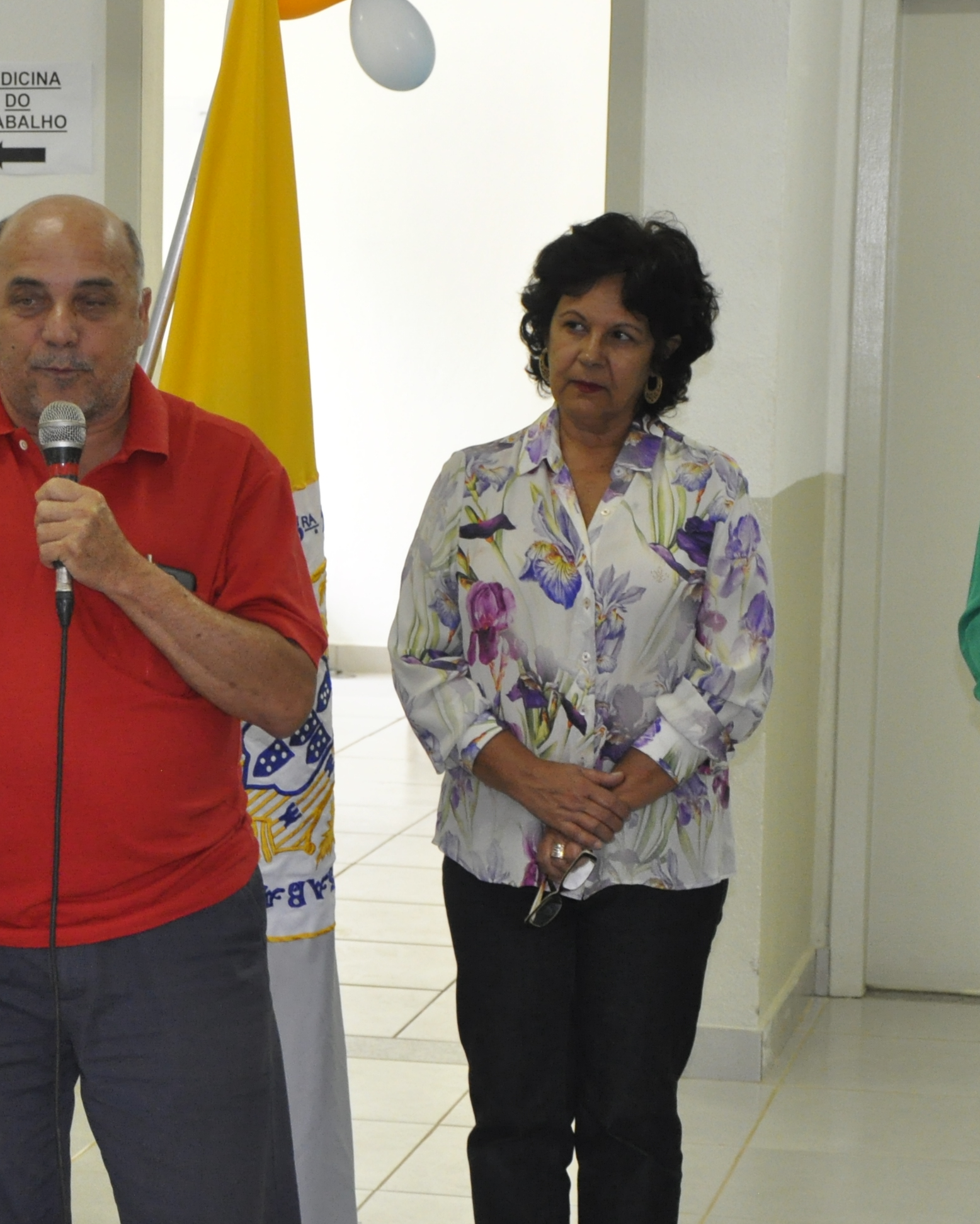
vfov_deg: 15.5
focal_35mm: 124
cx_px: 157
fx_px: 4496
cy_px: 770
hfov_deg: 12.4
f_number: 4.5
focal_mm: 40
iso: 1000
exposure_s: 1/60
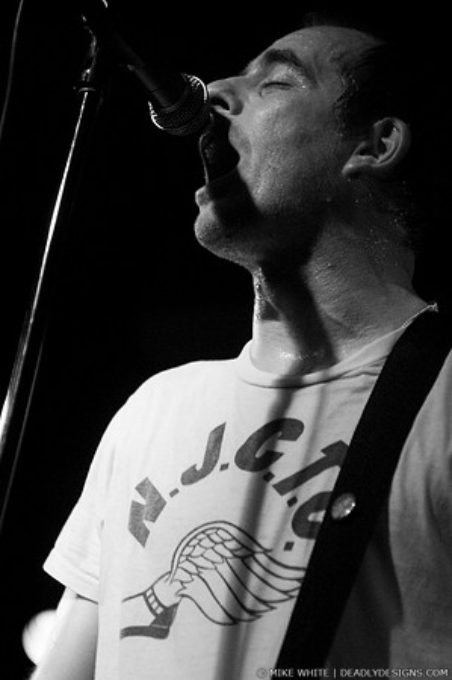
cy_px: 340
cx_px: 226
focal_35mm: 105
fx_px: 1982
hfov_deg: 13.0
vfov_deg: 19.5
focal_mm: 70
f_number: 2.8
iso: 800
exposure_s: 1/60
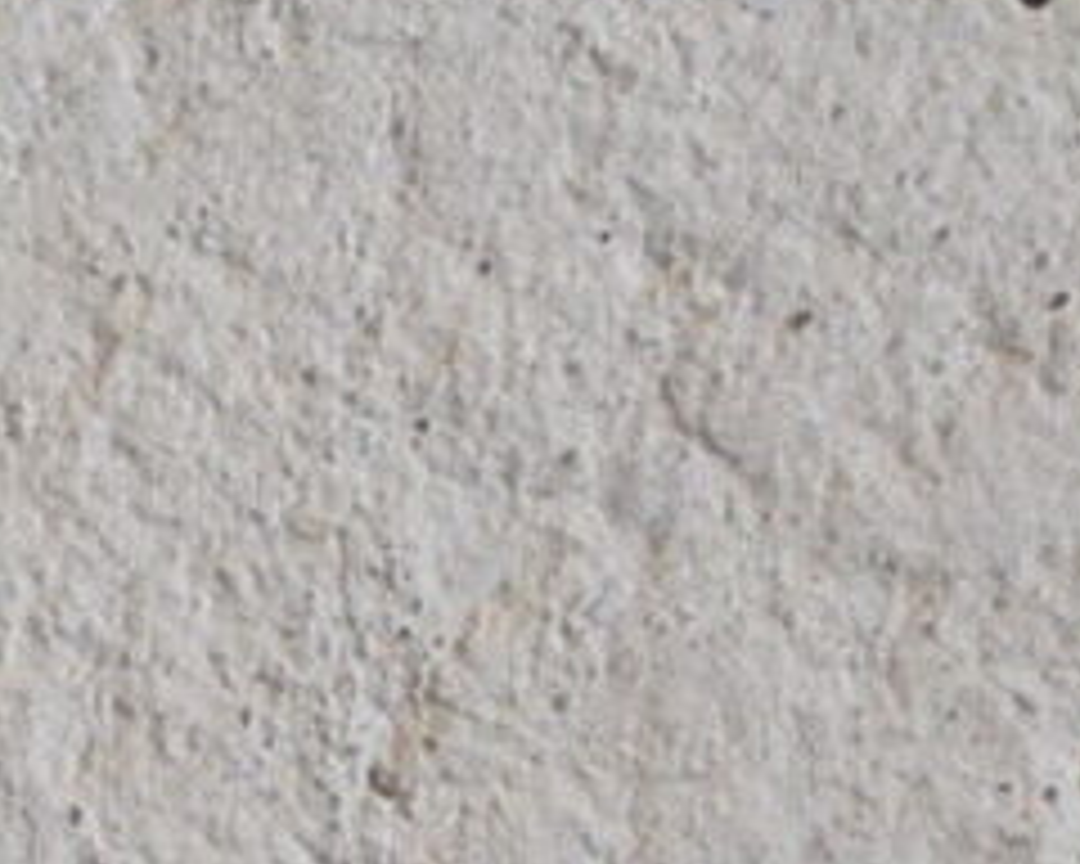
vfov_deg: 4.9
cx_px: -2817
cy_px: 2848
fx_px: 9493
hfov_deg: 5.8
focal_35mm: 297
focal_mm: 22
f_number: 3.5
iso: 1400
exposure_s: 1/60
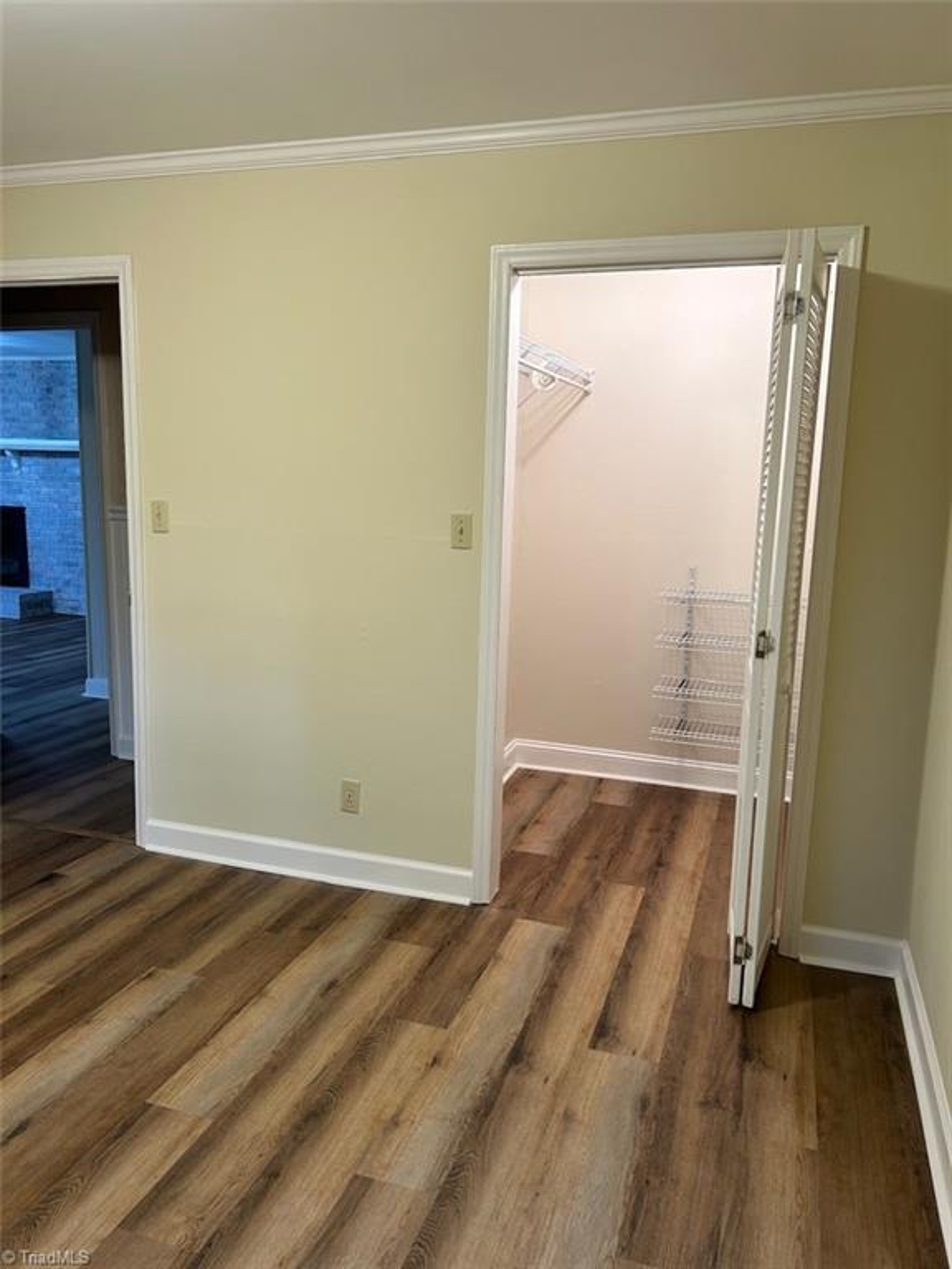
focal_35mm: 26
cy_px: 634
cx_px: 476
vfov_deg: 67.3
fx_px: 953
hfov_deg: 53.1
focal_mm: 5.7
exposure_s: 1/60
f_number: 1.5
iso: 125
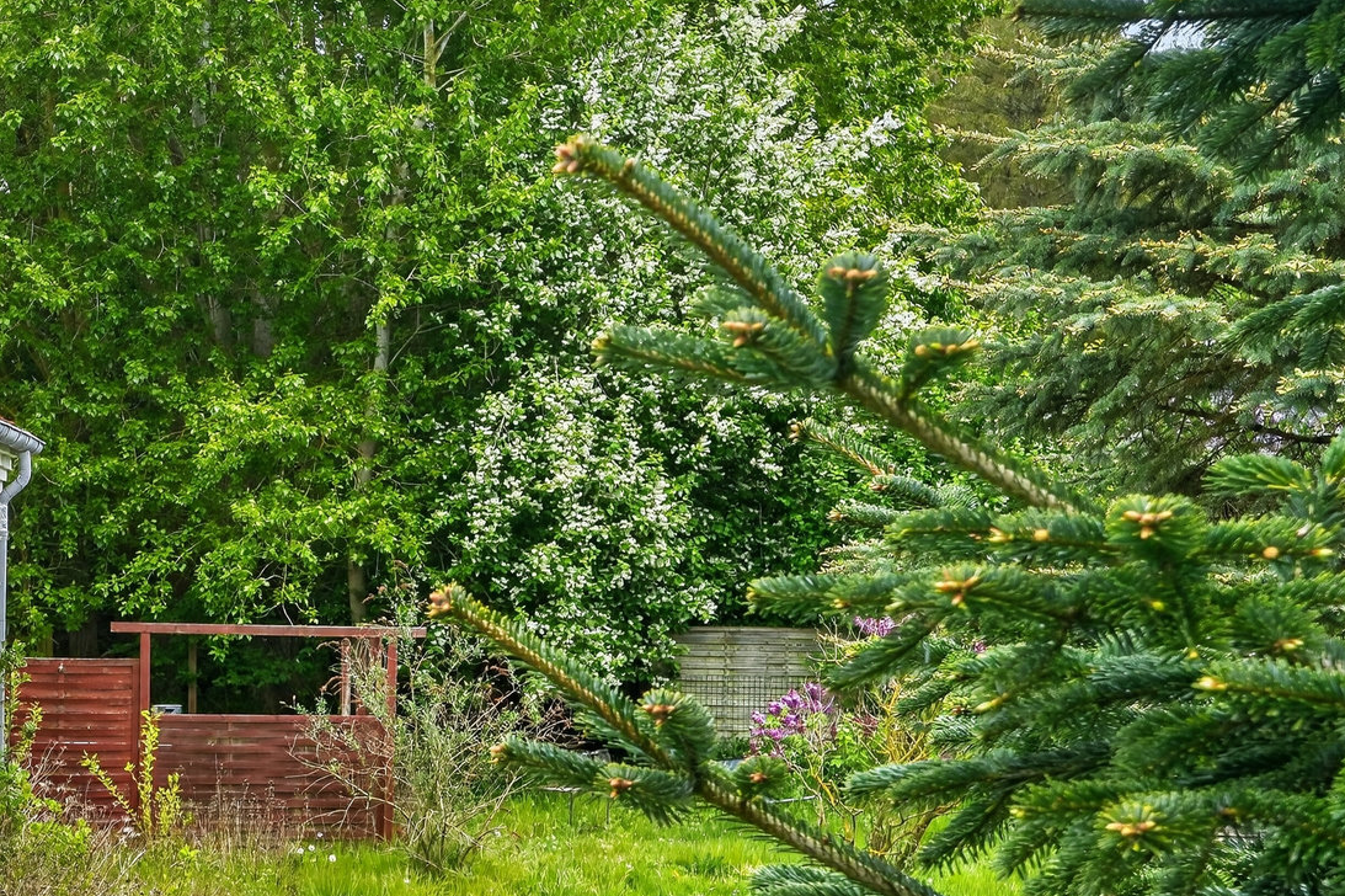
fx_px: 3063
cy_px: 674
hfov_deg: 23.5
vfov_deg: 16.6
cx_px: -80
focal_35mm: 82
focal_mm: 35
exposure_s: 1/125
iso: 400
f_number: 8
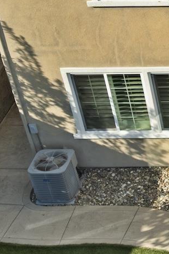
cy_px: 100
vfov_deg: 19.6
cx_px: 351
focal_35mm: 104
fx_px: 733
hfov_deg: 11.6
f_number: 2.8
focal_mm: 12.29
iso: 140
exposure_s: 1/160
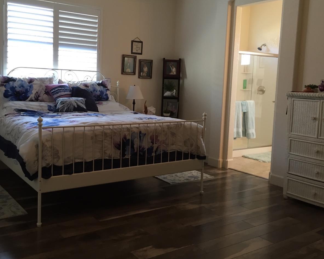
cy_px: 113
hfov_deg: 50.1
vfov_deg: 41.1
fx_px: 345
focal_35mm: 36
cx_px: 140
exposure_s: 1/33
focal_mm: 4.15
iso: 100
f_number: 2.2
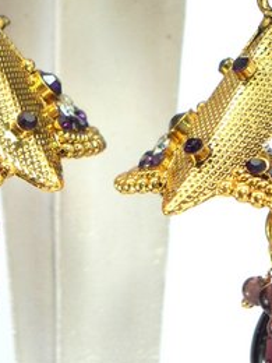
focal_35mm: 91
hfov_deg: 16.2
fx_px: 953
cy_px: 81
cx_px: 114
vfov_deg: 21.3
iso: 80
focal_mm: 6.7
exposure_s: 1/80
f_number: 3.2
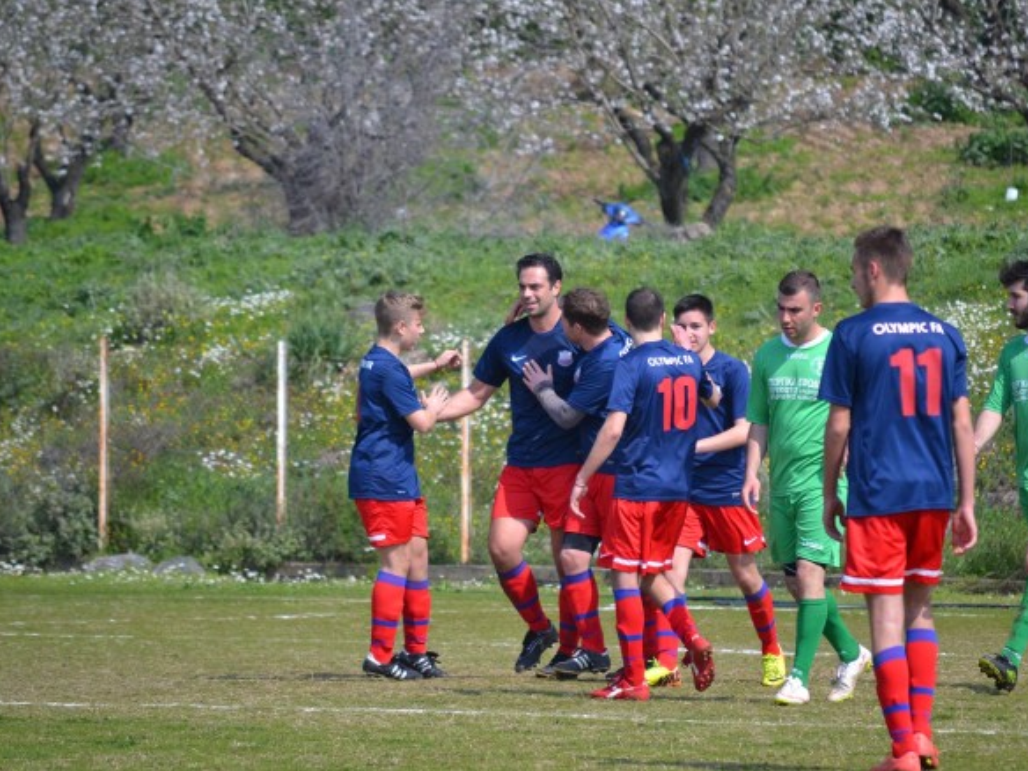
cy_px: 386
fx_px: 9681
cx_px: 565
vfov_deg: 4.6
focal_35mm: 326
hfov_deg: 6.1
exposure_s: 1/1250
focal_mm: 200
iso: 400
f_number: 5.6
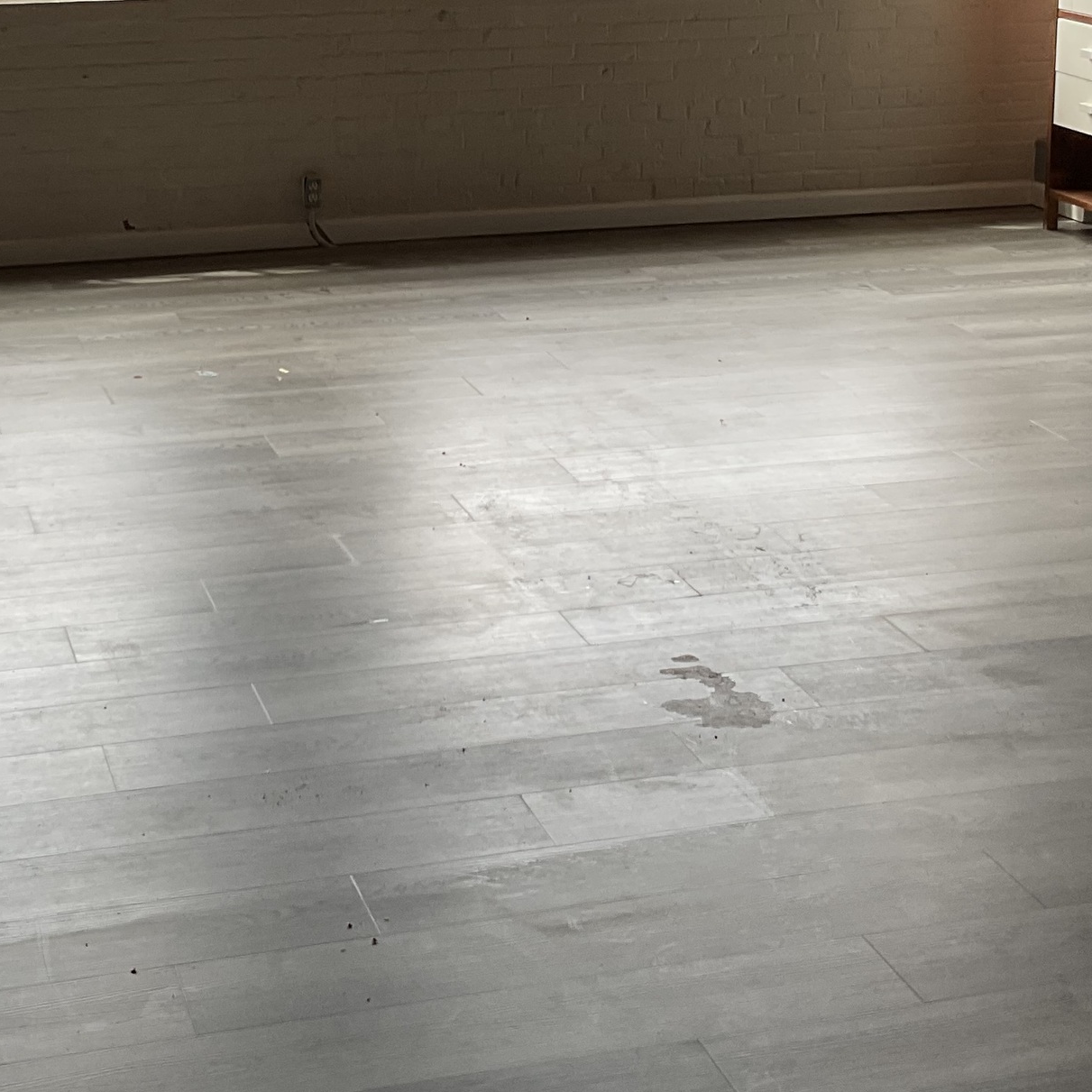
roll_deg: +0.2
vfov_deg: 26.1
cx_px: 356
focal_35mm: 65
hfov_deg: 26.3
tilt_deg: -13.0
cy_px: 245
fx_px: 2320
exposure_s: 1/122
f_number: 1.8
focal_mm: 3
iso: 25
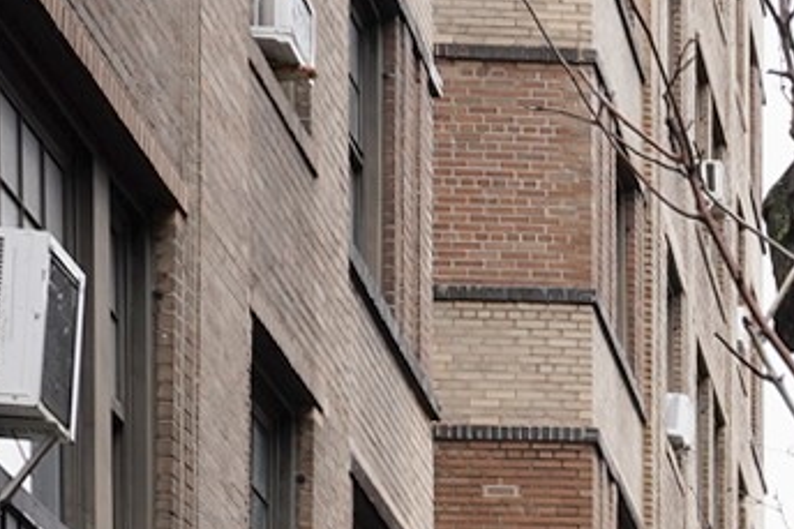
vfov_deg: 8.1
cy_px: 1250
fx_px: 3461
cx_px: 1593
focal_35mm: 157
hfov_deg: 11.7
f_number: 10
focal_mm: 27
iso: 400
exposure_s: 1/100
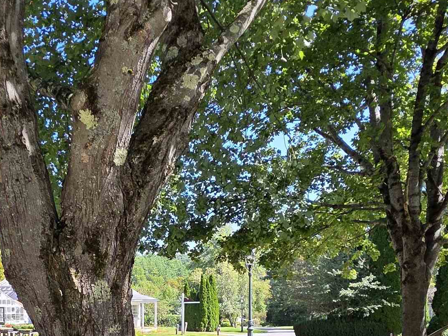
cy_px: 321
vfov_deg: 35.6
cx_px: 161
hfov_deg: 49.5
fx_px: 479
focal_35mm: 37
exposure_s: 1/457
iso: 40
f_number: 1.9
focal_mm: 2.2
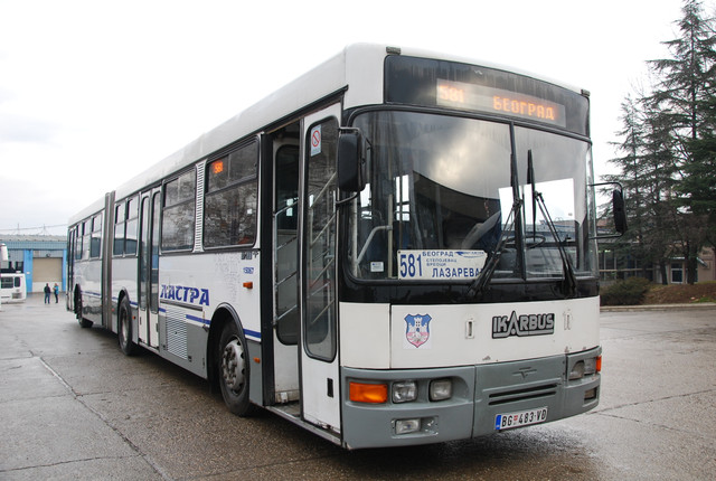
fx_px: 628
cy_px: 240
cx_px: 358
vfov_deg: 41.9
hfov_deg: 59.4
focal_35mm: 32
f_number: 5.6
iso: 250
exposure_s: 1/125
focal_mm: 21
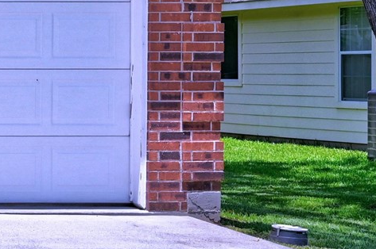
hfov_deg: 12.6
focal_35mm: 138
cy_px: 88
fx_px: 1439
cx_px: -437
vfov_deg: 9.9
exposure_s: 1/800
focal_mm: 30
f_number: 8
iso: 400
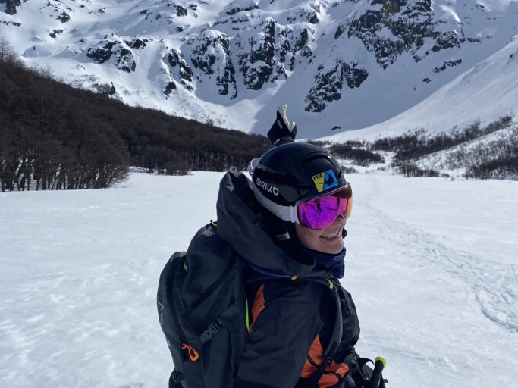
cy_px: 186
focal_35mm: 39
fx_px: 584
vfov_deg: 36.8
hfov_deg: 47.7
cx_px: 299
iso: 32
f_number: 1.8
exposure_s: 1/10417
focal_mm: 4.2
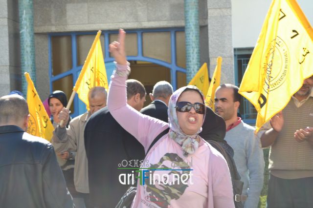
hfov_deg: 24.6
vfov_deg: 16.5
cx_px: 156
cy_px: 104
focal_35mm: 82
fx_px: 717
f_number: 6.3
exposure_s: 1/160
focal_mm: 55
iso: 100
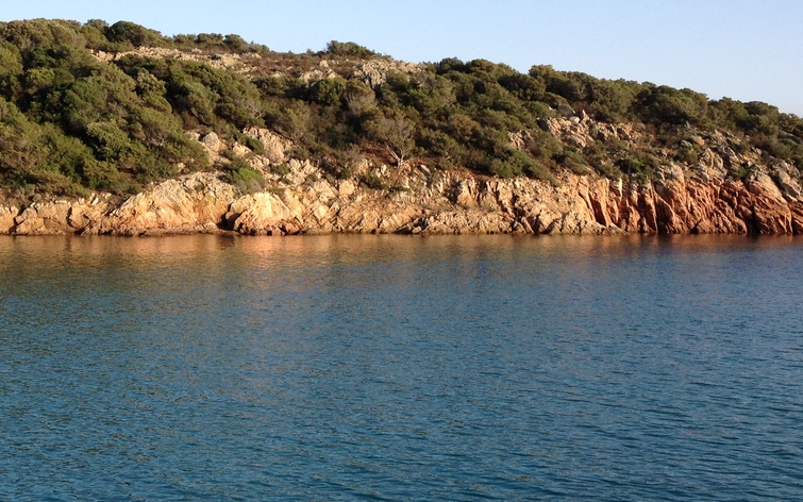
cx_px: 314
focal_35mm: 59
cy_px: 112
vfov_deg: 21.8
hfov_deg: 34.4
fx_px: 1291
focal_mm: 4.28
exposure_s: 1/778
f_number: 2.4
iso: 64
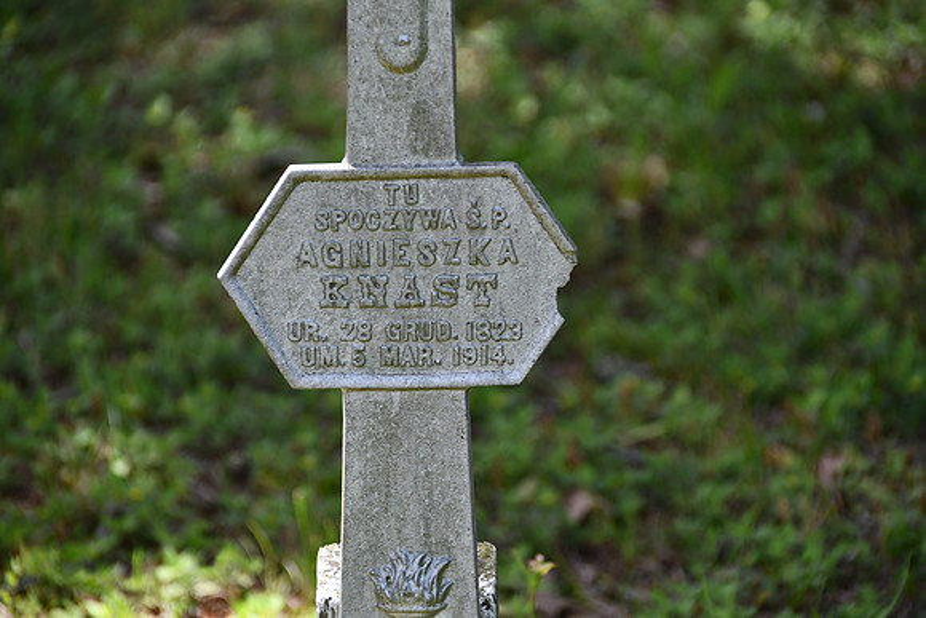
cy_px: 309
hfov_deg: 7.1
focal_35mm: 292
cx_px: 463
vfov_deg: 4.7
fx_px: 7512
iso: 400
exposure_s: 1/500
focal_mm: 195
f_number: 6
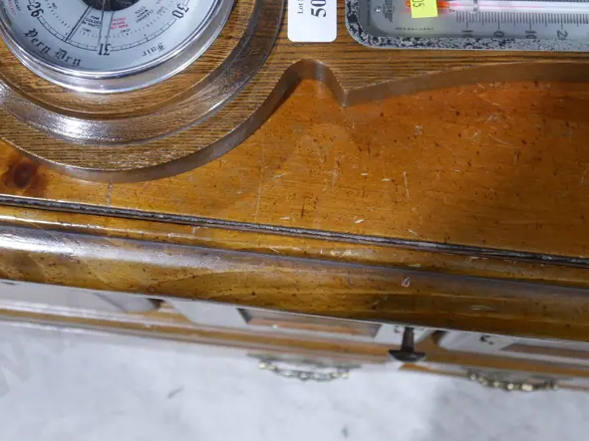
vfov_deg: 27.7
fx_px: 885
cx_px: 326
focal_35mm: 52
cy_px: 125
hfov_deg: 36.8
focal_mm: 15
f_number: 4.5
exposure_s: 1/60
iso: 800
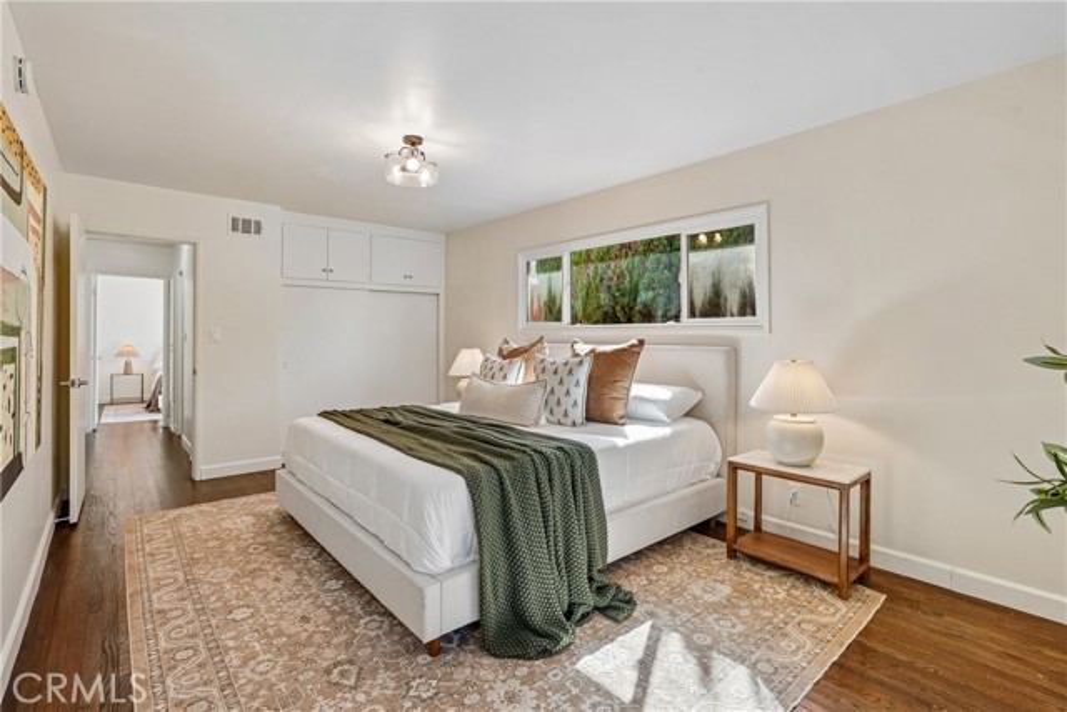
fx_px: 474
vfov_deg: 73.8
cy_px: 356
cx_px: 534
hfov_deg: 96.7
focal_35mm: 16
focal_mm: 16
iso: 400
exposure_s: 1/30
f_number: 8
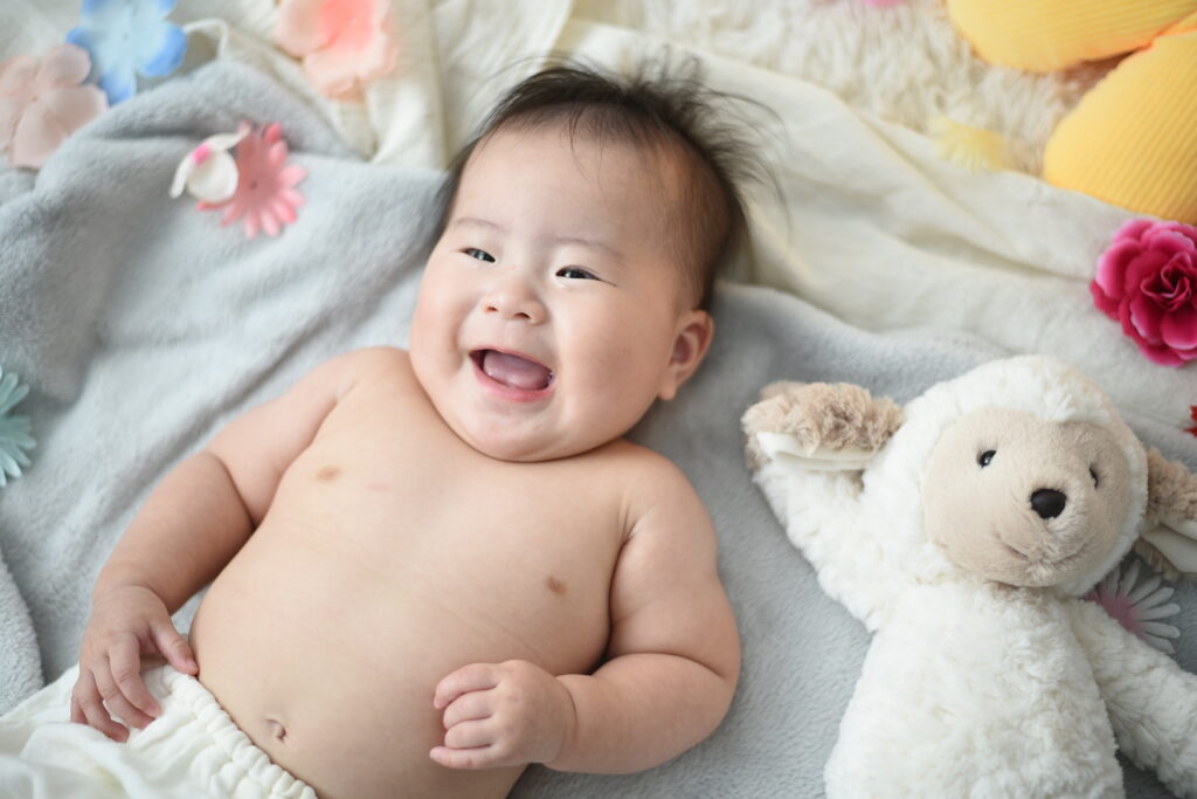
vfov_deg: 27.0
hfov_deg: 39.6
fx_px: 1663
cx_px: 598
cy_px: 400
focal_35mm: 50
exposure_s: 1/125
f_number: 1.8
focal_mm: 50
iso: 400
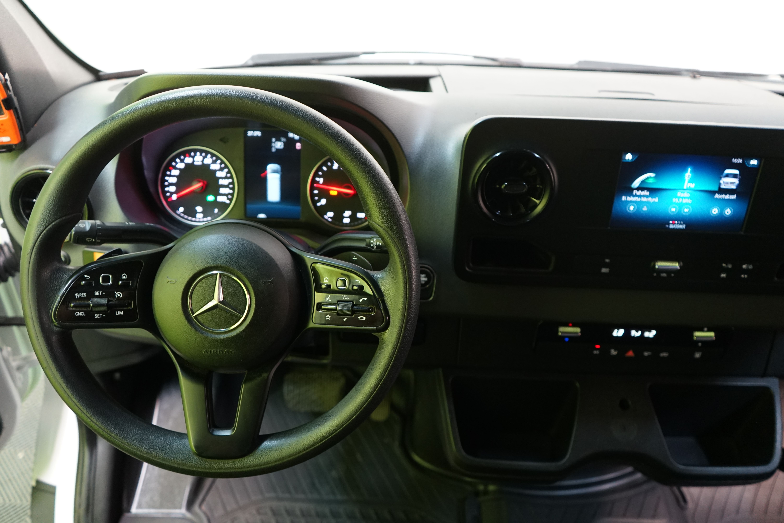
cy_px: 262
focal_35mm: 28
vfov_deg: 46.4
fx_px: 610
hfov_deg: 65.5
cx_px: 392
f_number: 3.5
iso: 1600
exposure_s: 1/30
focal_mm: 28
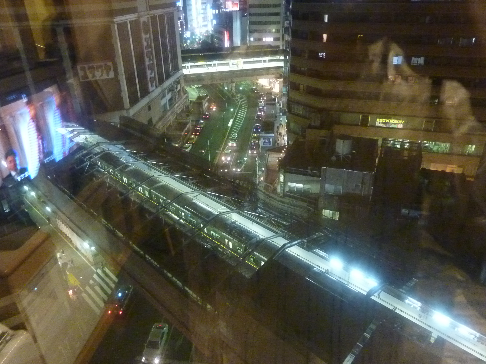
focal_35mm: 25
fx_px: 351
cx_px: 243
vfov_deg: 54.9
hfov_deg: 69.4
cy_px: 182
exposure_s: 1/8
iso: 800
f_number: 3.3
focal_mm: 4.1
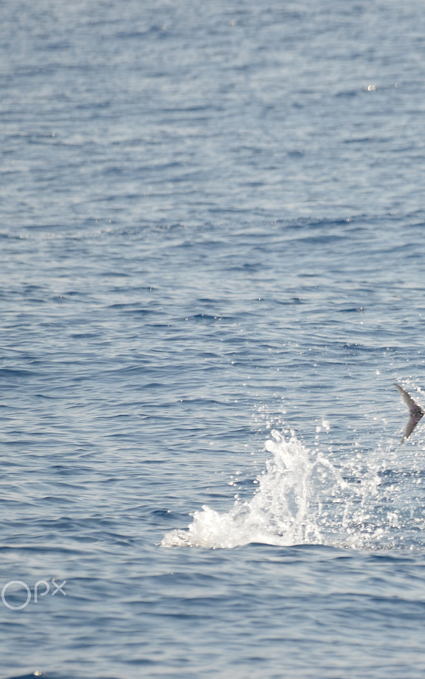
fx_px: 14116
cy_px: 340
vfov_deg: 2.8
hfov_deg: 1.7
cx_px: 421
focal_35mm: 762
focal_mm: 330
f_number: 6.3
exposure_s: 1/640
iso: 200
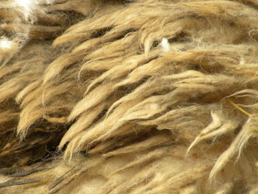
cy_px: 121
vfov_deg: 1.7
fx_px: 6695
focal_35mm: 898
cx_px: 112
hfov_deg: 2.2
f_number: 5
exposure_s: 1/146
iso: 192
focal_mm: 110.4
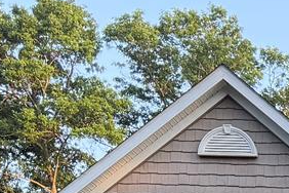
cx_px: 706
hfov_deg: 9.9
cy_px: 527
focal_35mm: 181
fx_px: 1453
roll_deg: +0.2
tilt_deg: +0.0
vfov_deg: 7.0
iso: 100
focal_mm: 6.76
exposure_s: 1/403
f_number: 1.78
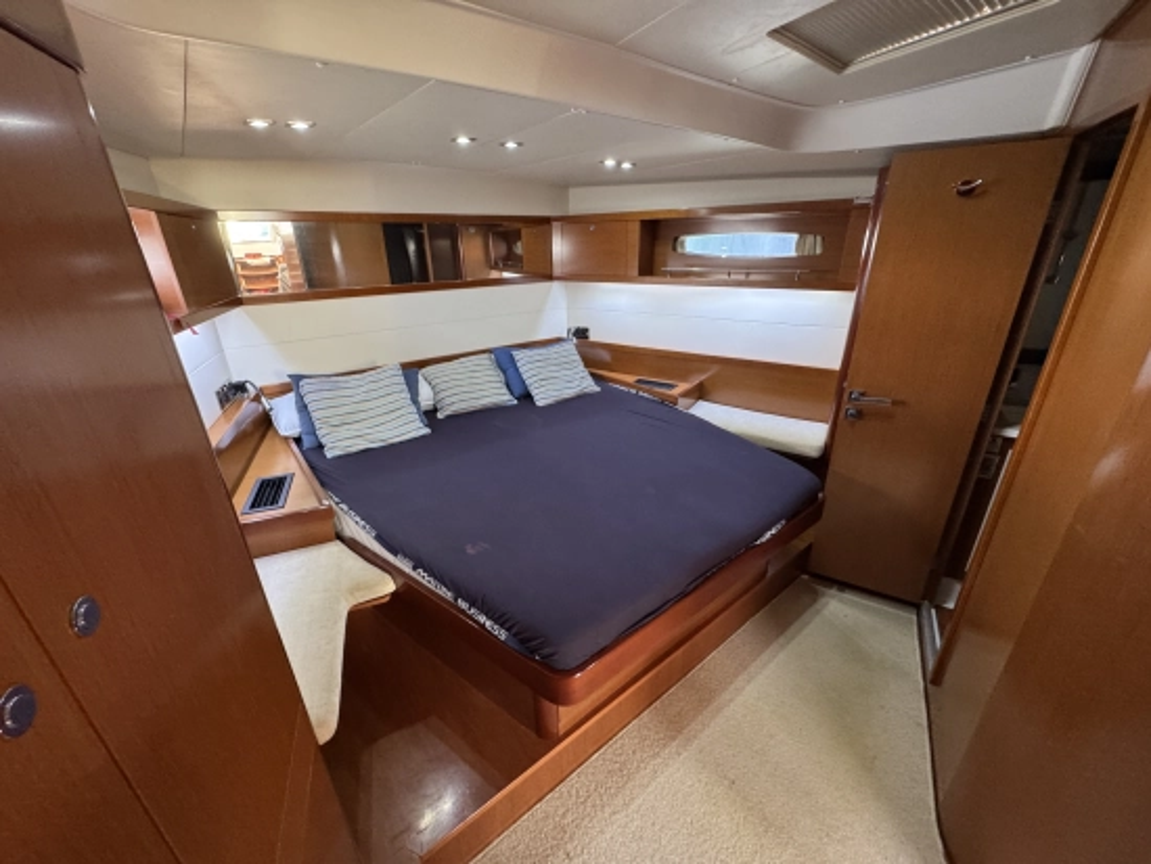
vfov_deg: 85.7
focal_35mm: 14
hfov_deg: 102.0
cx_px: 576
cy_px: 432
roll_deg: +2.7
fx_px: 466
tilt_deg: -23.4
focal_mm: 2.22
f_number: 2.2
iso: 400
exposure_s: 1/60
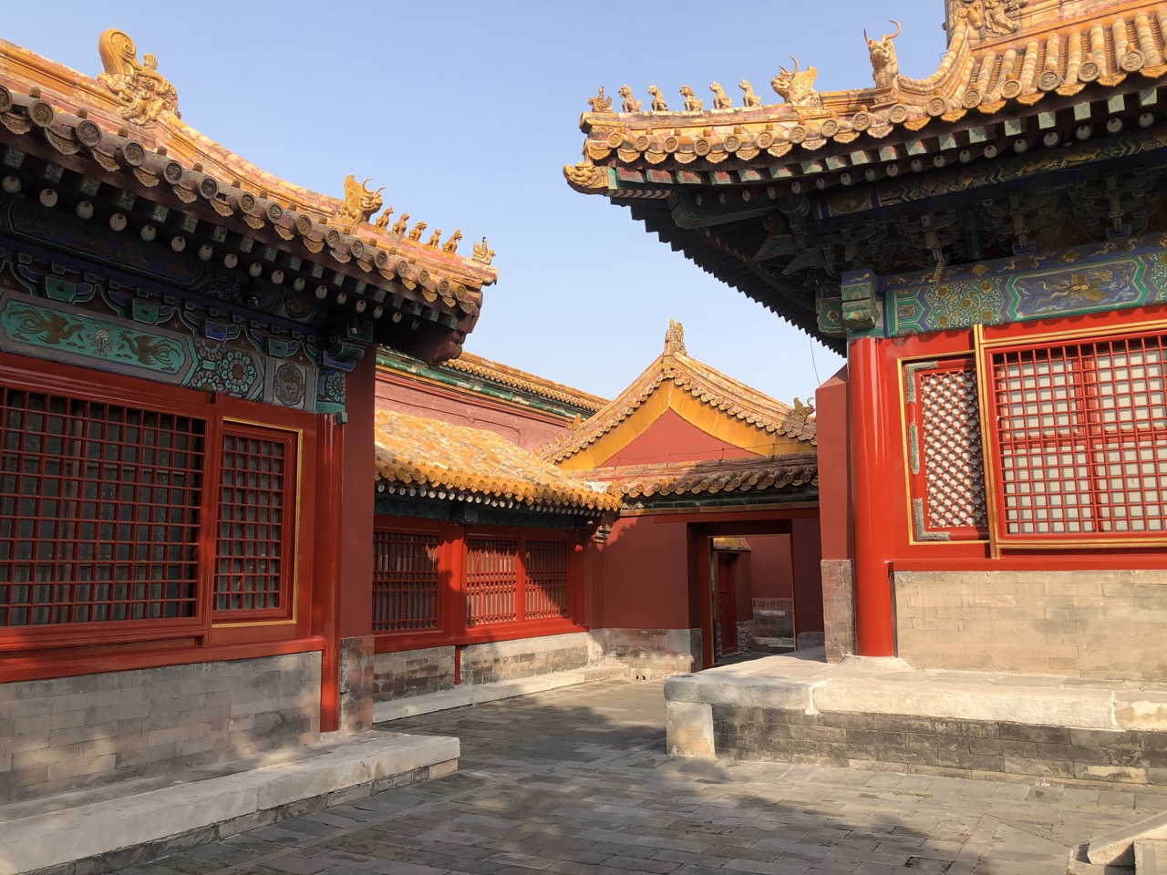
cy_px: 438
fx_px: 944
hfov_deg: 63.4
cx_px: 584
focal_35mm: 28
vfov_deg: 49.7
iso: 20
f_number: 1.8
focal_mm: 3.99
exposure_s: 1/952
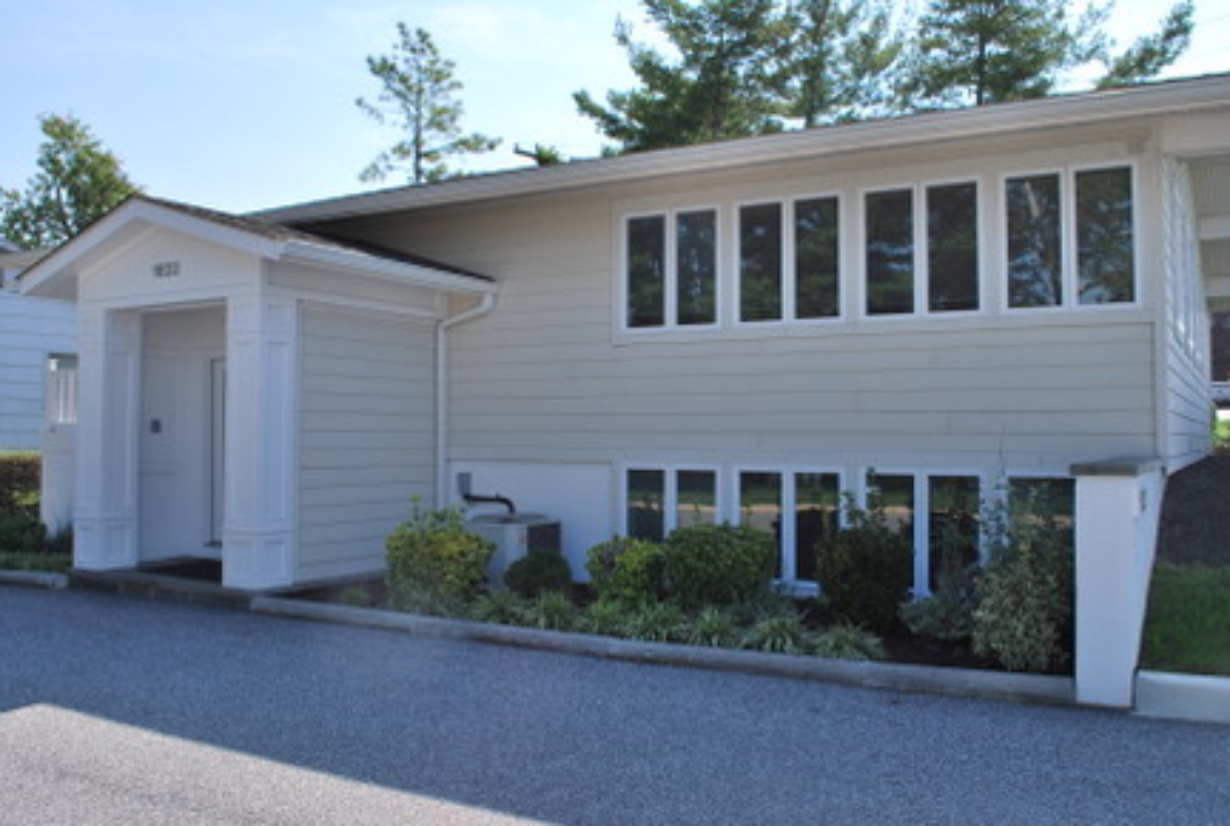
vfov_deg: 43.8
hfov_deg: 61.8
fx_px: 1027
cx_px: 632
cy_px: 385
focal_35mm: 30
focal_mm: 18
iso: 100
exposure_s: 1/250
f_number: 8
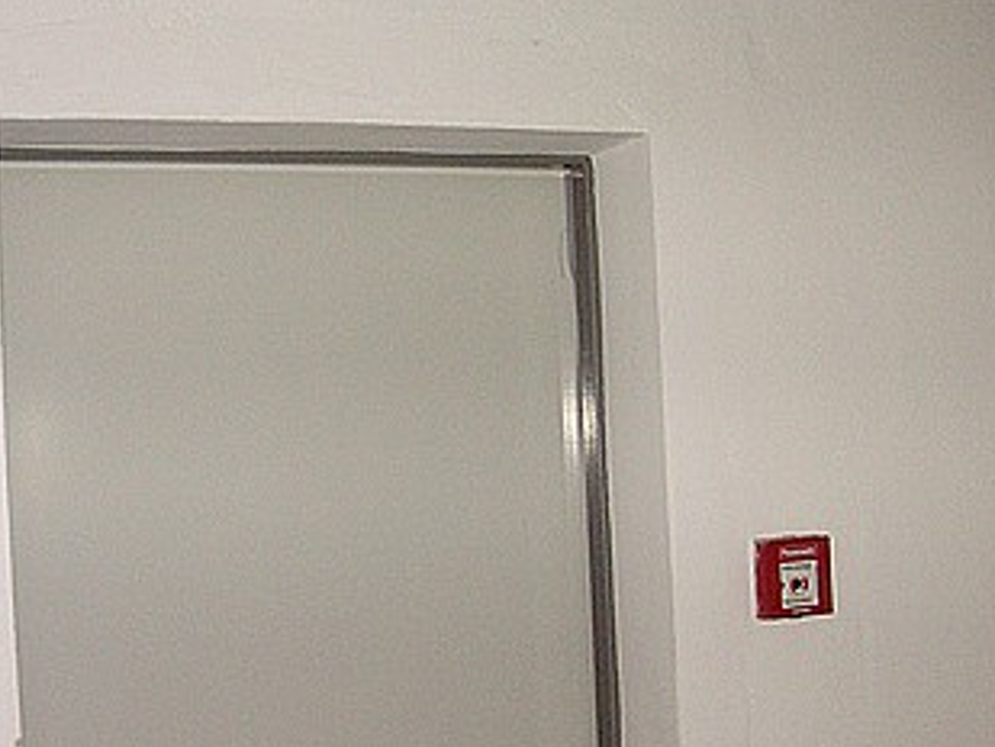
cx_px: 377
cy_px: 443
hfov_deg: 34.8
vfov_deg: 26.5
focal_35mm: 55
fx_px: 1582
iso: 160
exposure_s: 1/45
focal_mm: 6.1
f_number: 2.8
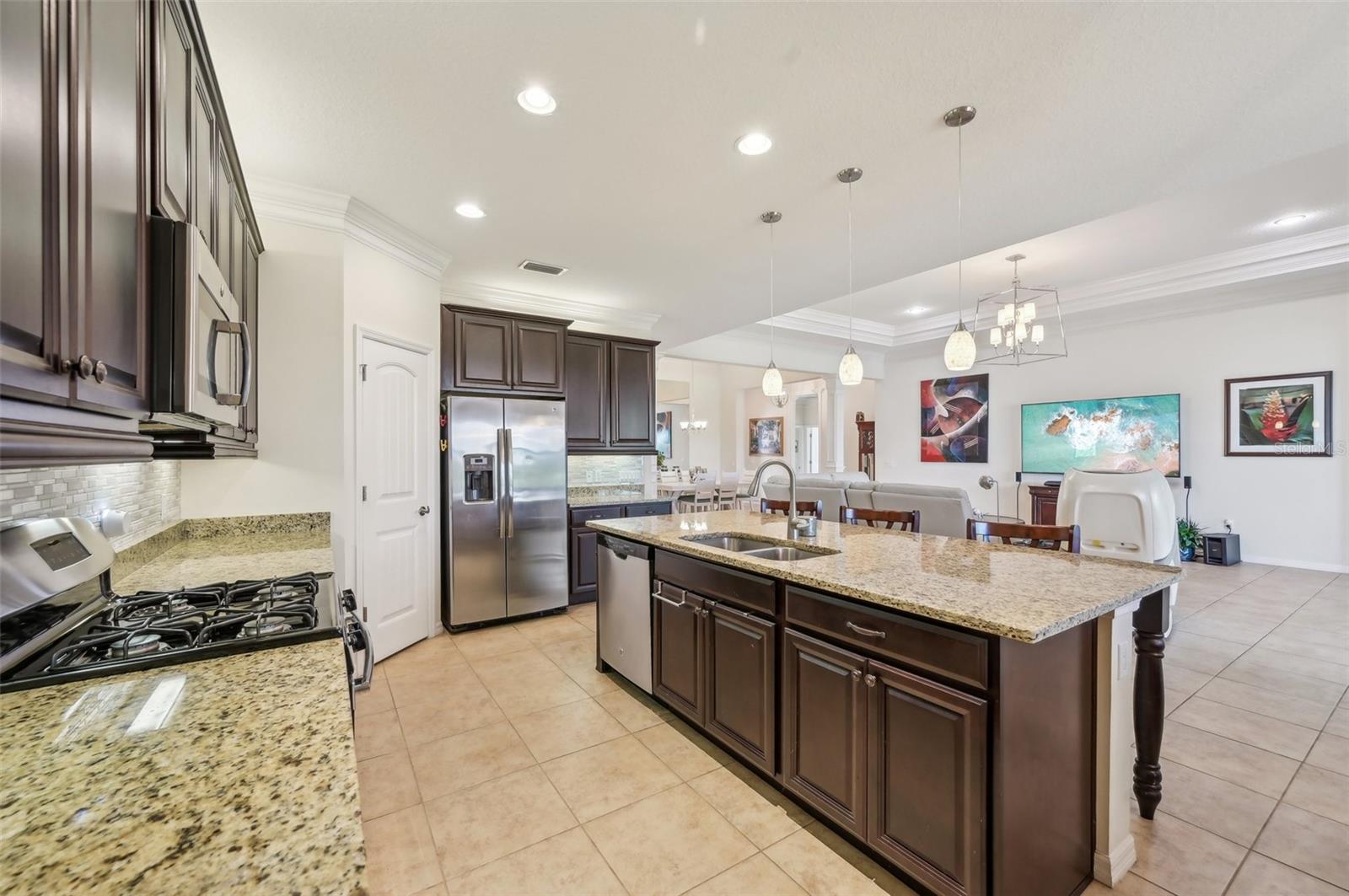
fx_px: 524
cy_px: 448
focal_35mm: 14
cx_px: 674
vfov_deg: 81.1
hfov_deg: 104.3
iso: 400
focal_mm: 14
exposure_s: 1/8
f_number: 8
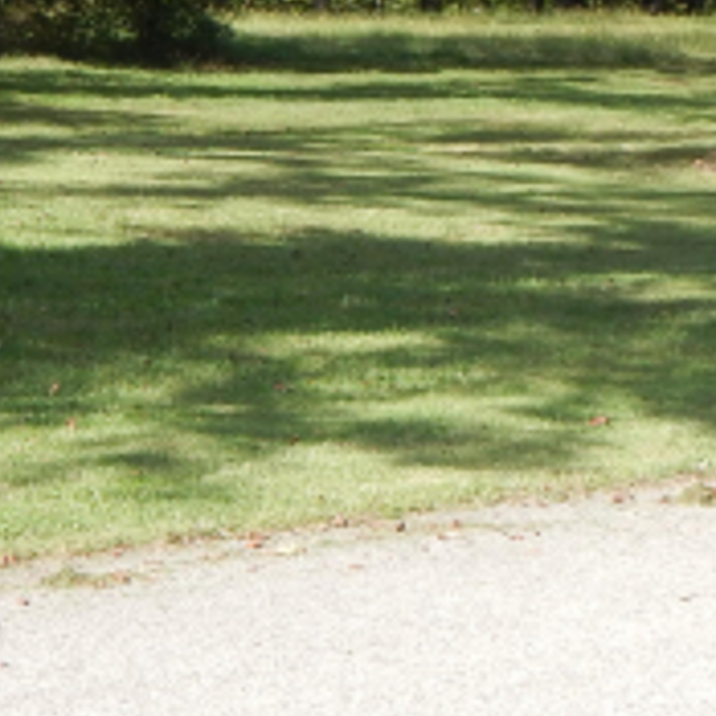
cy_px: -127
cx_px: 452
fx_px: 2995
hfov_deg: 13.6
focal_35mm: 128
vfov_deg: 13.3
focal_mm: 6.8
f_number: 3.4
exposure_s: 1/640
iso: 125
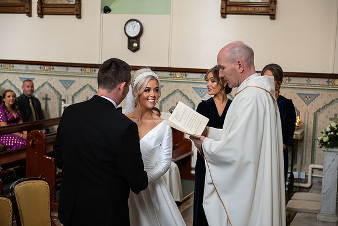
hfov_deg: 34.5
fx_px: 545
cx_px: 169
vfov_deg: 23.4
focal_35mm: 58
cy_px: 113
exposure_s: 1/400
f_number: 3.5
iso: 1000
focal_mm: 58
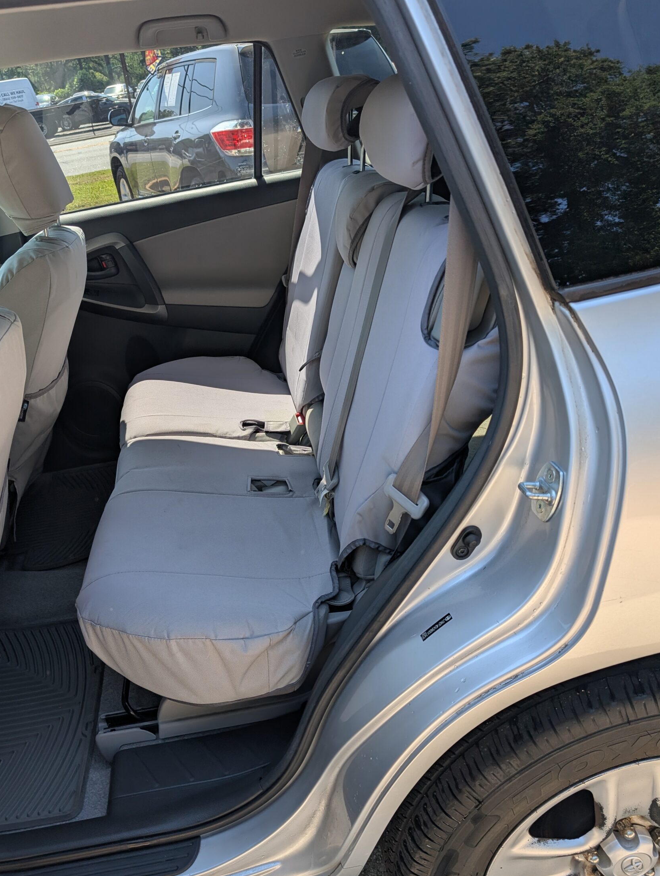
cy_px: 479
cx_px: 300
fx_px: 710
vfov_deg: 63.2
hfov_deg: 49.8
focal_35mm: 28
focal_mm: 6.9
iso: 21
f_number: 1.68
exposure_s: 1/254
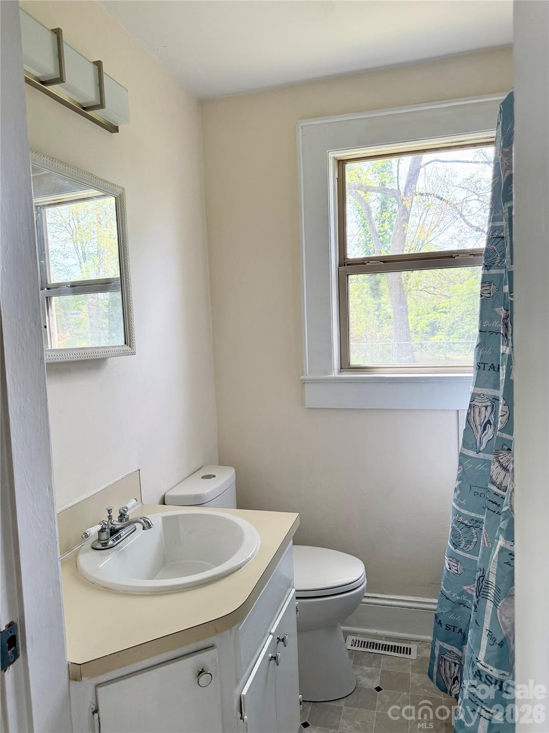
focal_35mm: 24
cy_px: 366
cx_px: 274
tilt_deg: -4.6
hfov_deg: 56.8
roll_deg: +2.2
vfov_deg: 71.6
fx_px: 508
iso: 125
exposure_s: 1/241
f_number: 1.78
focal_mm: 6.76
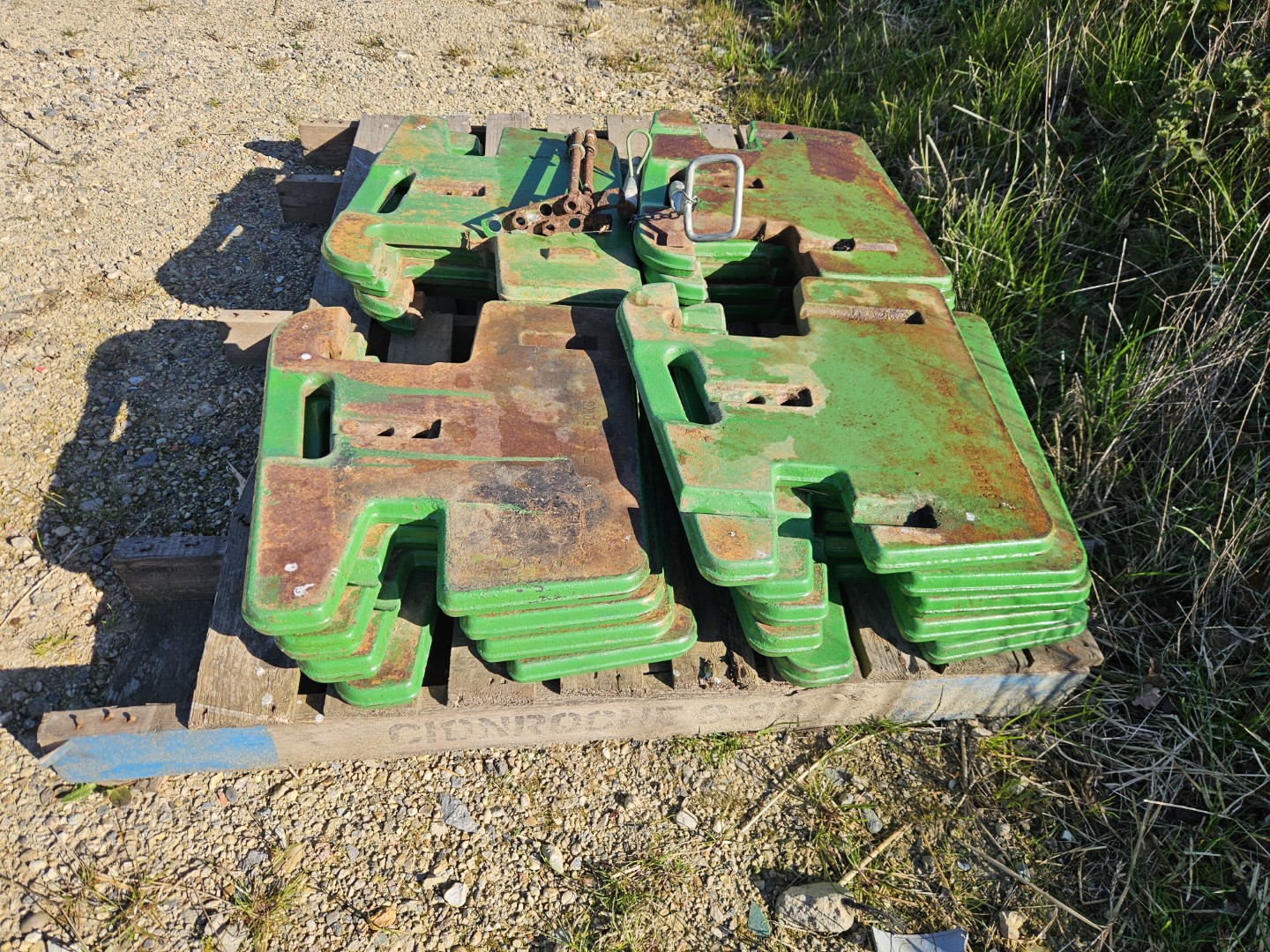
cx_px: 635
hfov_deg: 73.9
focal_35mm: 23
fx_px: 844
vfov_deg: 58.9
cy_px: 476
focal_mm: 5.4
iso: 25
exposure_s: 1/1096
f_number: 1.8
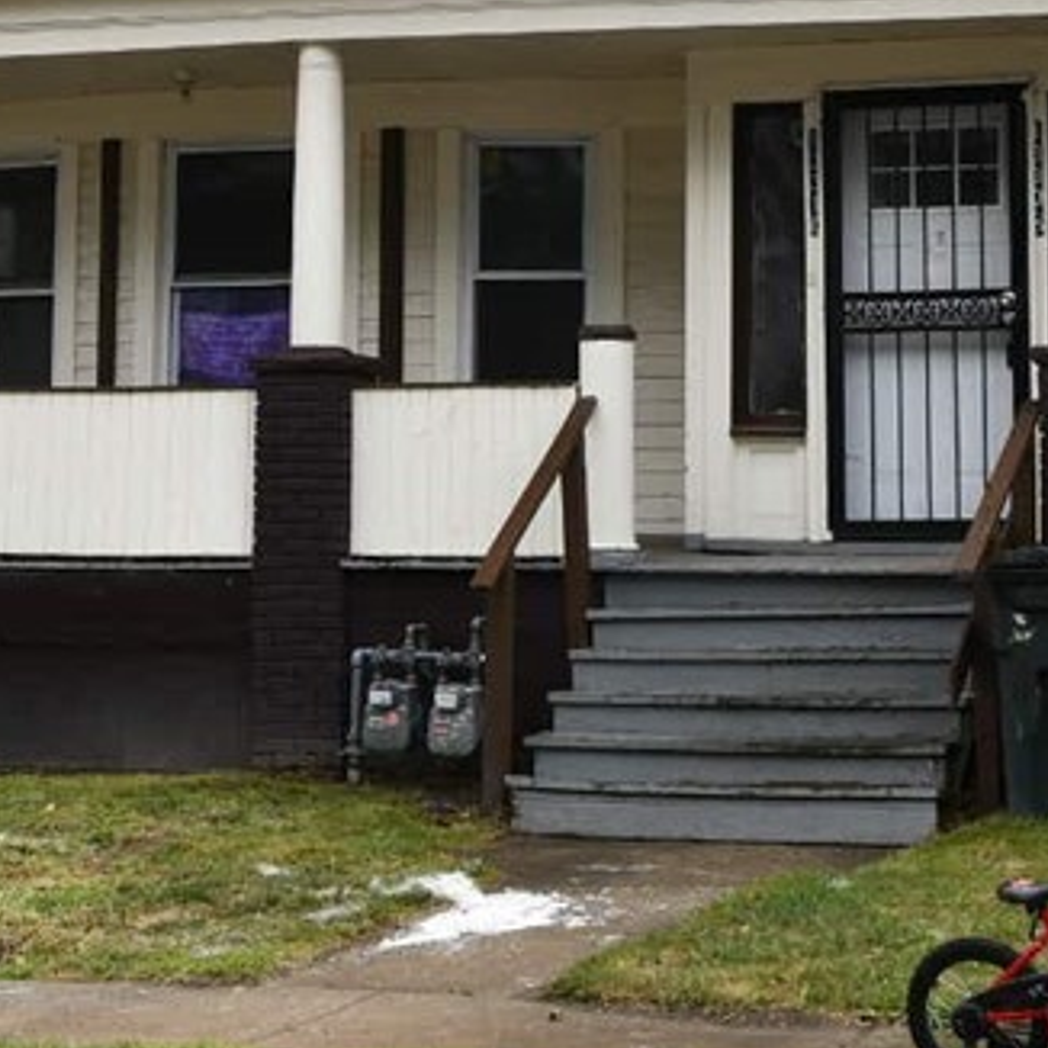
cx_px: 495
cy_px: 35
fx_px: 3494
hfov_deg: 17.1
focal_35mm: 102
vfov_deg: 16.7
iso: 160
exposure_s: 1/250
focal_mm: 24
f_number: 8
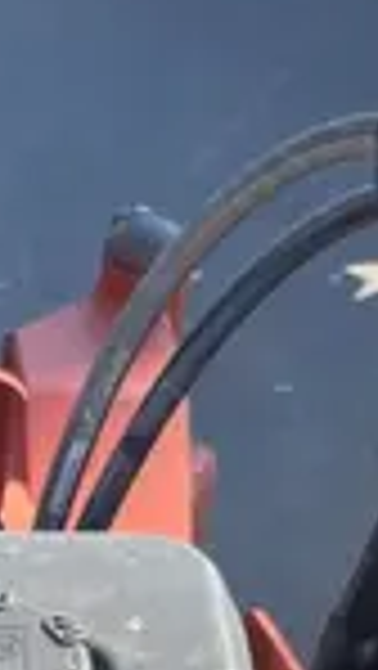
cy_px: 1185
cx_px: -108
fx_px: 2473
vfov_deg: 13.8
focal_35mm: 139
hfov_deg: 8.6
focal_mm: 4.2
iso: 32
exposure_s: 1/1024
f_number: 1.6
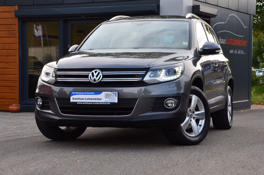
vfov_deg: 17.4
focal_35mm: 78
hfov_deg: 26.0
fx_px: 571
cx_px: 132
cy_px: 88
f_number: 10
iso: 200
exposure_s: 1/60
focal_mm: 52
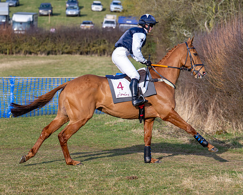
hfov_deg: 11.2
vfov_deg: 9.0
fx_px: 1234
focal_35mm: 172
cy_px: 90
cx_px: 109
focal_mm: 87
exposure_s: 1/1250
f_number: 2.8
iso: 125
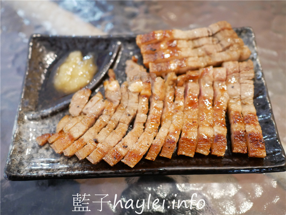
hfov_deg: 60.0
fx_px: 248
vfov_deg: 46.8
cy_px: 108
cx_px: 143
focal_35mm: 30
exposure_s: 1/60
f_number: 1.7
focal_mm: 15
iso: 1250
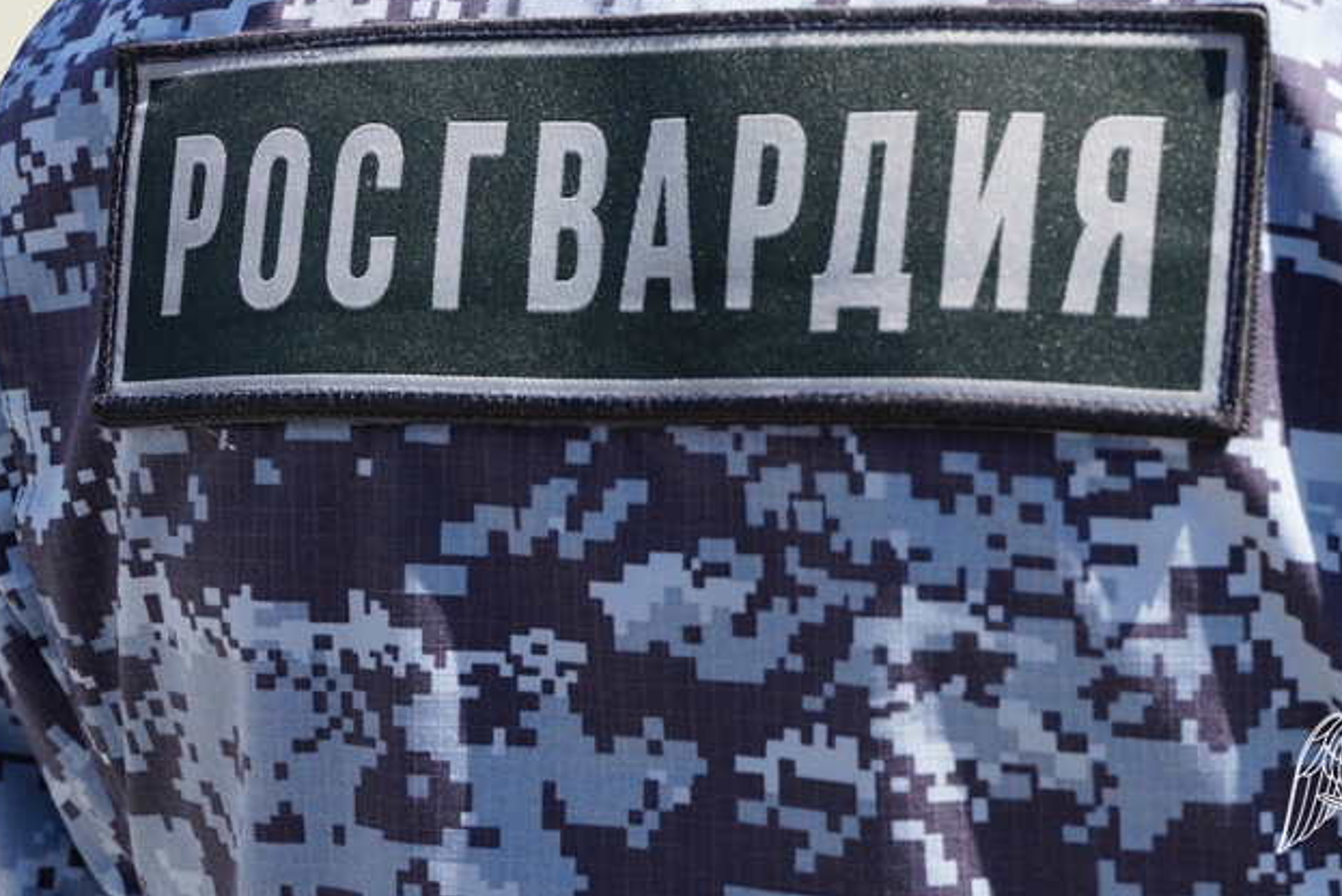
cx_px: 746
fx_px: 4237
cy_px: 368
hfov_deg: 18.0
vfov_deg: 12.1
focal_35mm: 114
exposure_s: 1/160
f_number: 6.3
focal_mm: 63
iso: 100
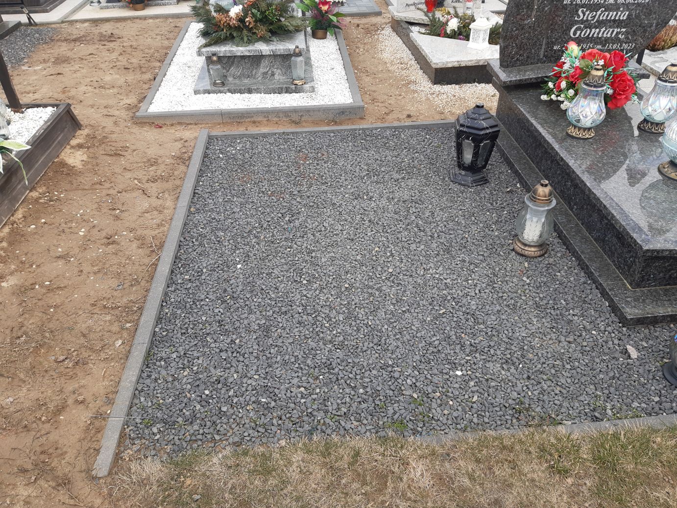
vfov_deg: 53.1
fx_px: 509
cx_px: 338
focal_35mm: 26
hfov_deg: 67.3
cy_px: 254
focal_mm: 3.92
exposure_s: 1/271
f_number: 1.7
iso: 40
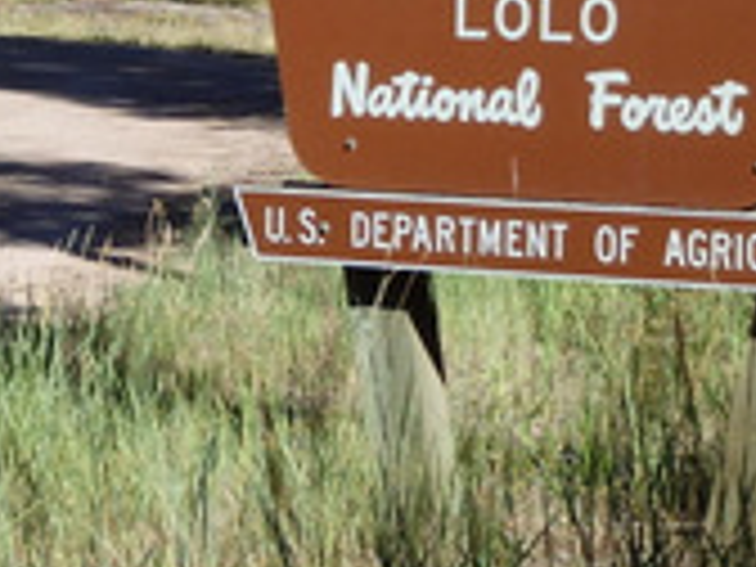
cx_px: -54
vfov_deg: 7.7
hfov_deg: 10.2
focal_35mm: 191
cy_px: -38
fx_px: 4171
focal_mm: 11.4
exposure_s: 1/400
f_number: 5.4
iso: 125
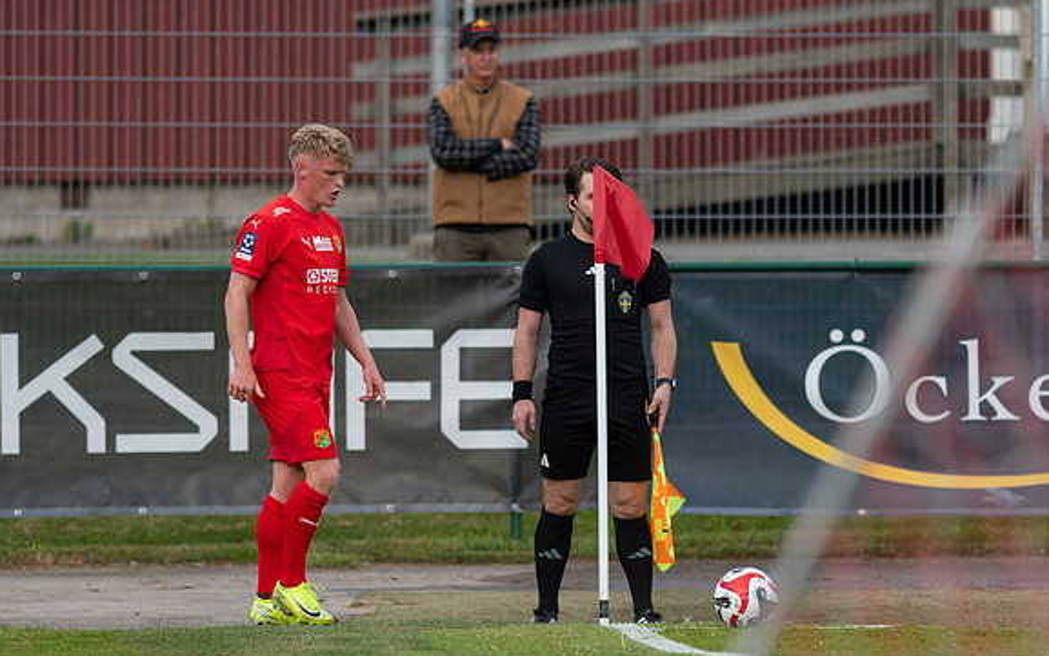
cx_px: 524
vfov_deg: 2.9
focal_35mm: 461
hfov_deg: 4.6
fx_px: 13183
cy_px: 348
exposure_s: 1/1250
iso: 320
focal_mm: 300
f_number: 3.2
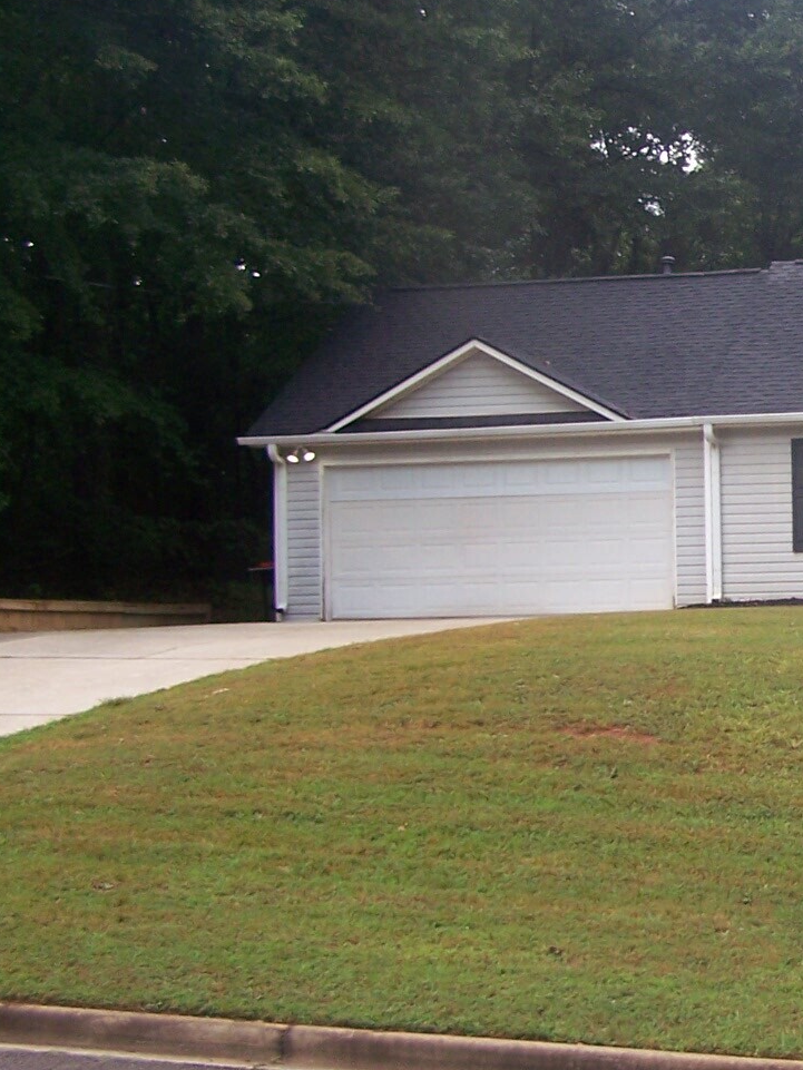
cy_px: 464
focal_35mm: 81
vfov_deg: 24.1
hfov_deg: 17.2
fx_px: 2505
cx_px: 1028
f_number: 2.8
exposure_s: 1/160
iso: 80
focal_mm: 6.3
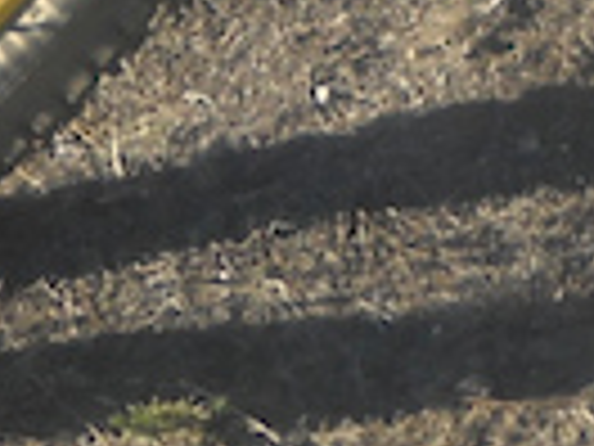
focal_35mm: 318
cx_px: 868
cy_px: -1144
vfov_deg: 4.4
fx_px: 5457
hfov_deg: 6.2
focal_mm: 6.72
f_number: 3.1
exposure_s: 1/369
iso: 64
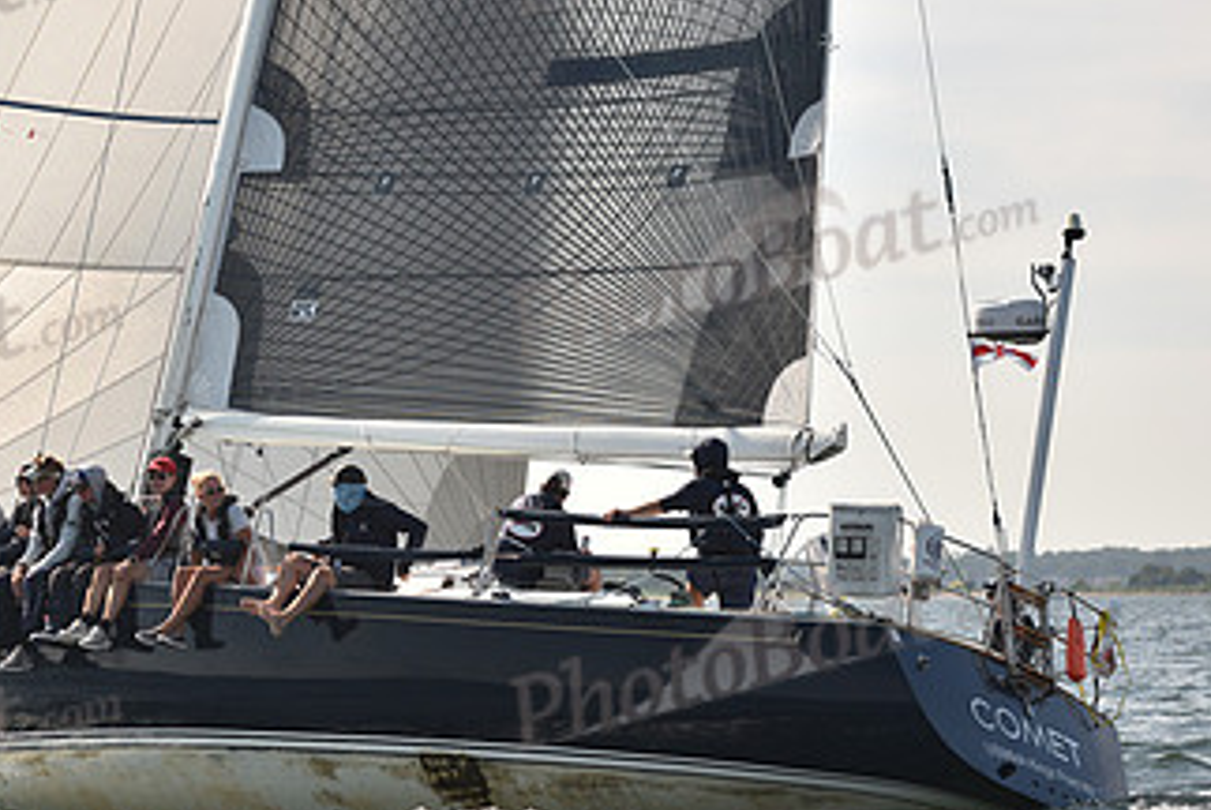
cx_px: 319
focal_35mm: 140
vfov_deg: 9.8
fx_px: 4714
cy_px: 512
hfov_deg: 14.6
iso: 250
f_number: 4
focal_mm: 78
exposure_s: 1/1000
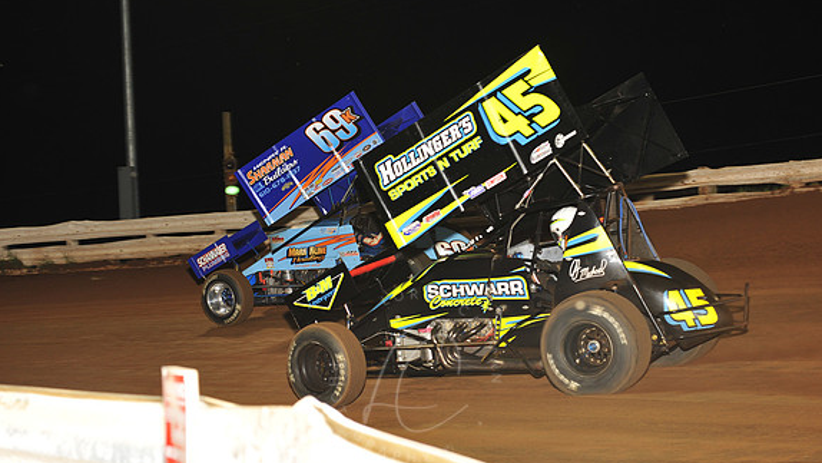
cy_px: 244
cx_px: 414
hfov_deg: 23.4
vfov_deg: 13.3
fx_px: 1984
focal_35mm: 91
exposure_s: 1/320
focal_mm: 86
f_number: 6.3
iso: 800
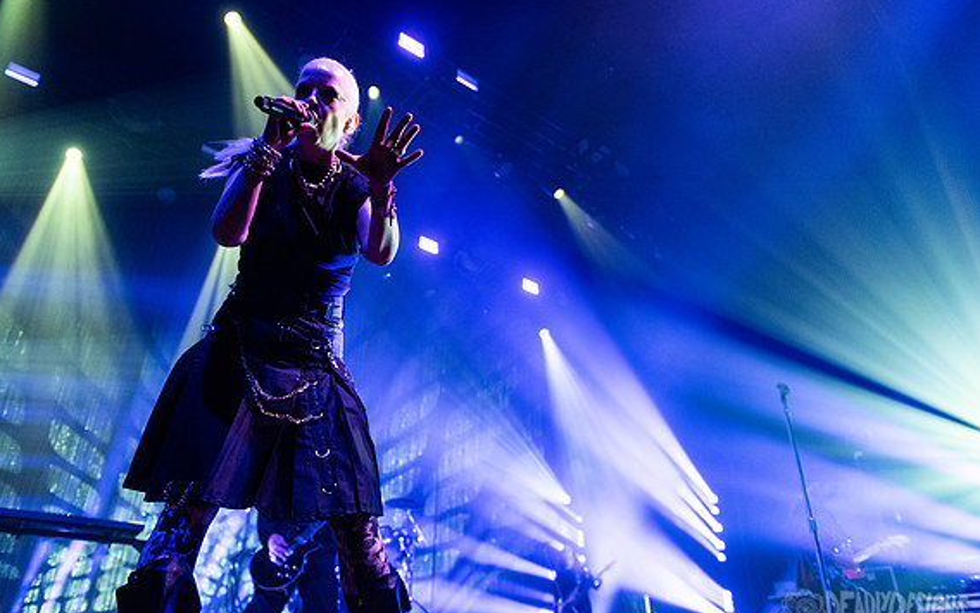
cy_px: 317
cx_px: 483
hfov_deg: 72.5
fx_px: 668
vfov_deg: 49.3
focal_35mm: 25
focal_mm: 24
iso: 2500
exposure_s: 1/320
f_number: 3.2
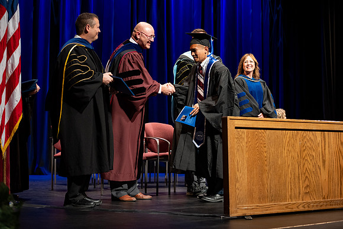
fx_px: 667
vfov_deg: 19.5
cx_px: 172
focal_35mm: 70
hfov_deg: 28.8
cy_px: 114
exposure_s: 1/250
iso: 640
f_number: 2.8
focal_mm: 70
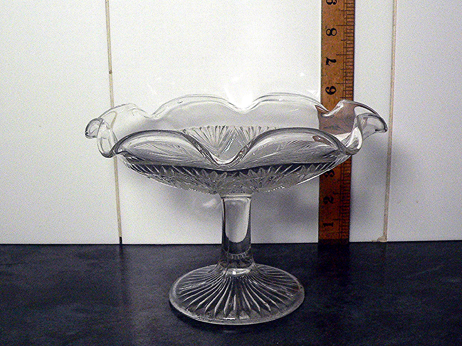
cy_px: 173
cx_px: 231
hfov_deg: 51.4
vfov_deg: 39.7
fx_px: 480
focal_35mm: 36
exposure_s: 1/100
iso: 400
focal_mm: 6
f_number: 2.8
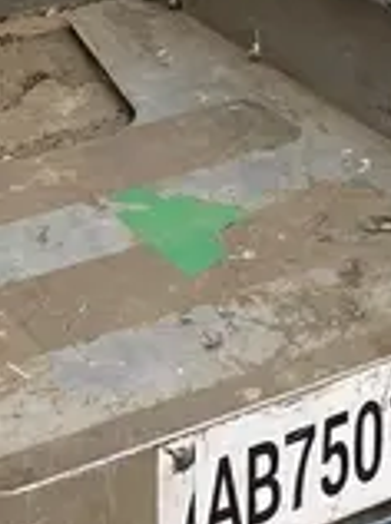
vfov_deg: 13.8
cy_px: -373
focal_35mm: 130
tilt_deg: -9.0
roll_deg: -2.5
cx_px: 166
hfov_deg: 11.4
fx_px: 1963
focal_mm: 3.99
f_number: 1.8
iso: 50
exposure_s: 1/121
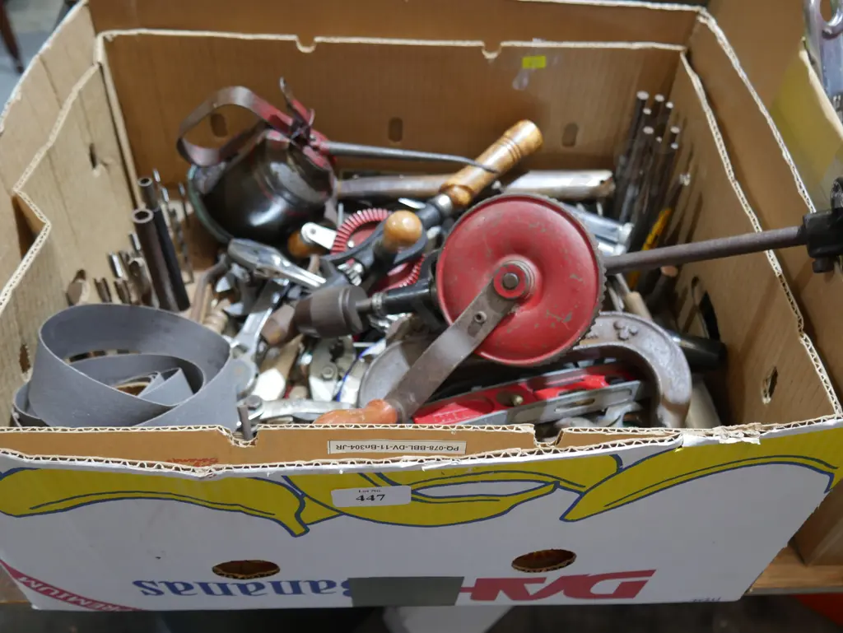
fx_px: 780
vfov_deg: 44.2
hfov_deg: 56.8
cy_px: 316
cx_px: 422
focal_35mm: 32
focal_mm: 16
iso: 640
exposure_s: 1/60
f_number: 3.6
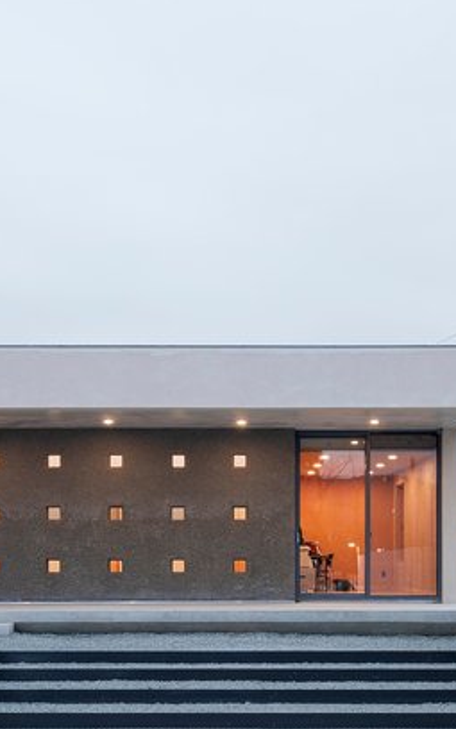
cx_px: 250
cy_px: 451
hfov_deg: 26.9
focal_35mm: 48
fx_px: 954
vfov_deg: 41.6
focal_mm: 24
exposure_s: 1.3
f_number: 16
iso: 250
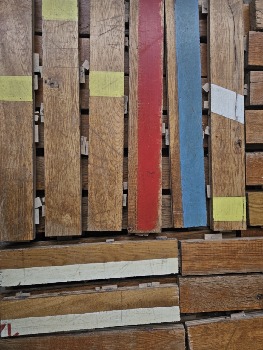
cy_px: 175
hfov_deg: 58.9
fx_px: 233
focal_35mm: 23
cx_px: 132
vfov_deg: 73.9
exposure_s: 1/190
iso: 100
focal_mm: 5.4
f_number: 1.8
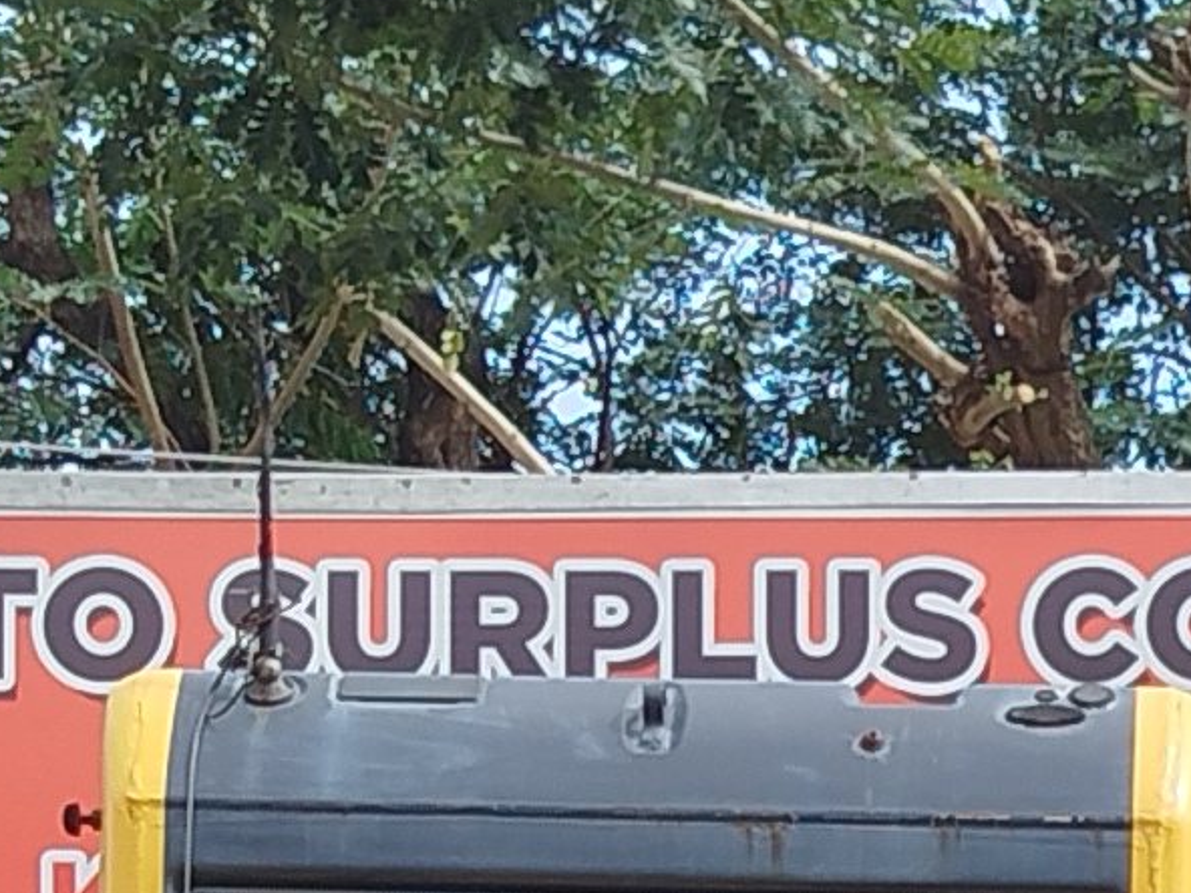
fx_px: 7673
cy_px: 2218
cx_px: 1165
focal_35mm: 223
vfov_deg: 6.3
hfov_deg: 8.8
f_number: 1.7
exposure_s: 1/653
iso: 50
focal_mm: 5.31
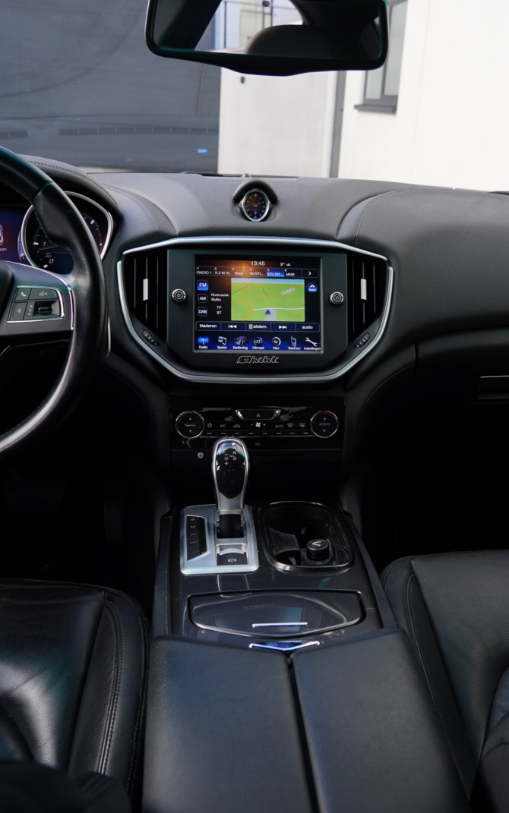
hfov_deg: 31.9
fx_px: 887
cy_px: 404
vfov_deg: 49.3
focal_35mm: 40
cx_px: 311
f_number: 5.6
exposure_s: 1/50
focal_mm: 26
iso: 100
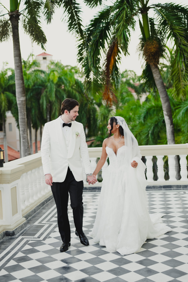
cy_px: 141
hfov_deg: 27.0
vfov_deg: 39.6
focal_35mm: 50
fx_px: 392
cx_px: 94
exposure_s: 1/640
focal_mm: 50
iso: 640
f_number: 2.5
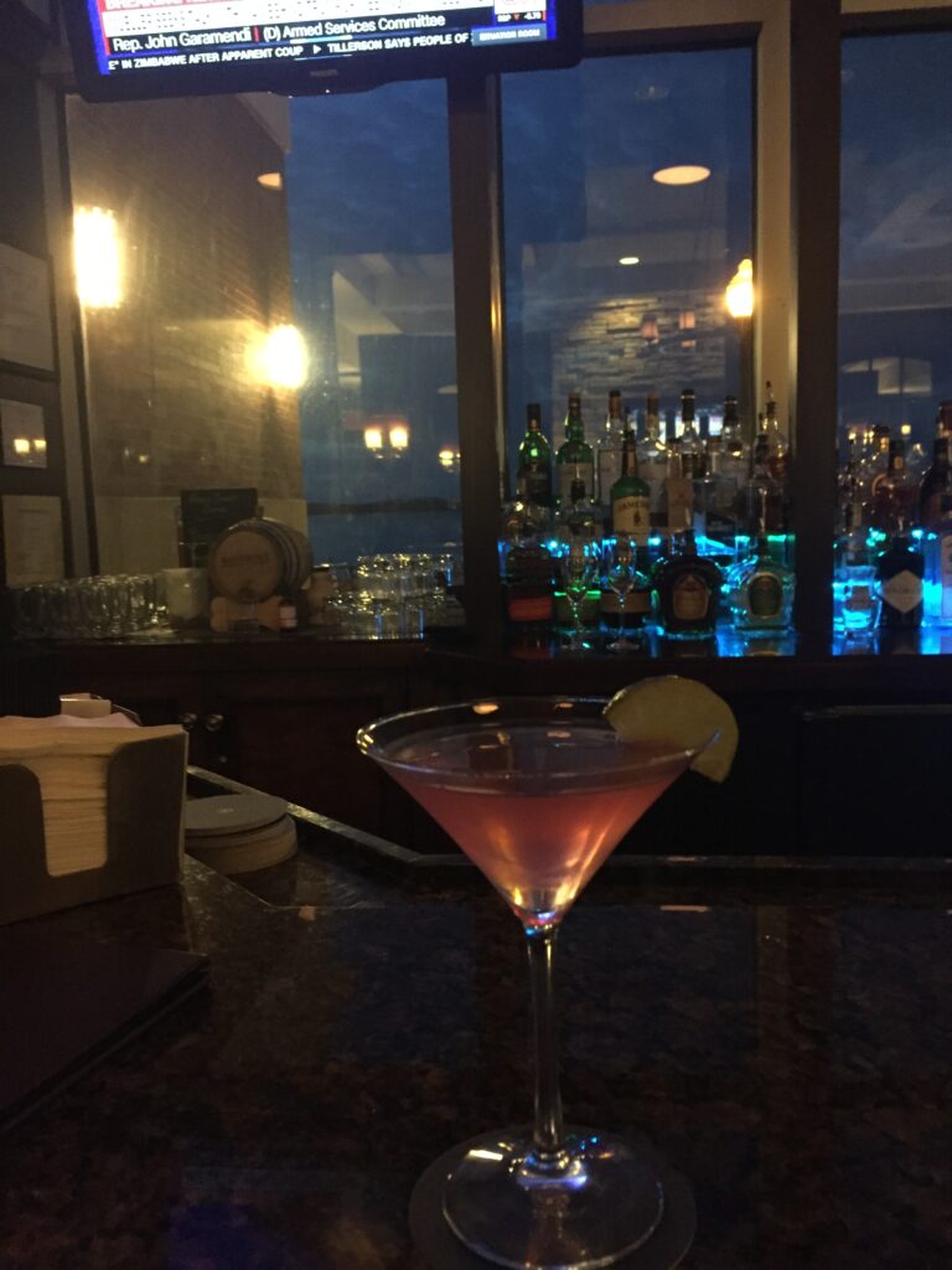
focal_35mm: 29
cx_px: 476
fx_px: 1063
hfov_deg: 48.2
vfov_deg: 61.7
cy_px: 635
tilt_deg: -6.9
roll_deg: +2.3
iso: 400
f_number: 2.2
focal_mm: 4.15
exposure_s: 1/15
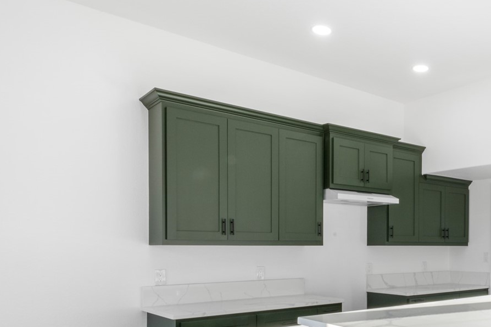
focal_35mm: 34
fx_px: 464
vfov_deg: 38.0
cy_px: 241
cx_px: 417
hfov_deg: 51.0
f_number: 9
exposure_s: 1/1.25
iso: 250
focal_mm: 14
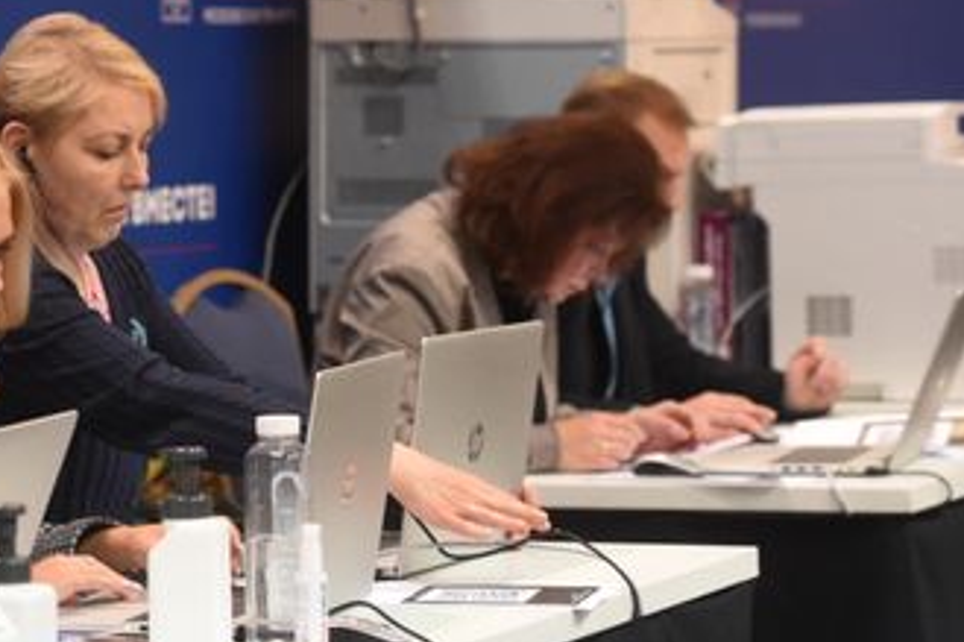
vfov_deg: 7.0
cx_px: 23
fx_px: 5246
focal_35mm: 196
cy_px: 129
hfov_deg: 10.4
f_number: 4
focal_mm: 92
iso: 7200
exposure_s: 1/500
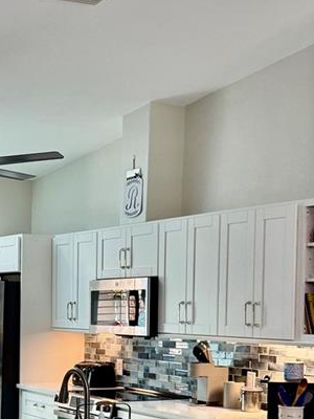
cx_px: -18
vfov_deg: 26.3
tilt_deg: -3.5
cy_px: 358
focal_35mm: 72
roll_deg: -1.1
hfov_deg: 19.7
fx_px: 871
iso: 125
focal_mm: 6.76
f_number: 1.78
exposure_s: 1/151
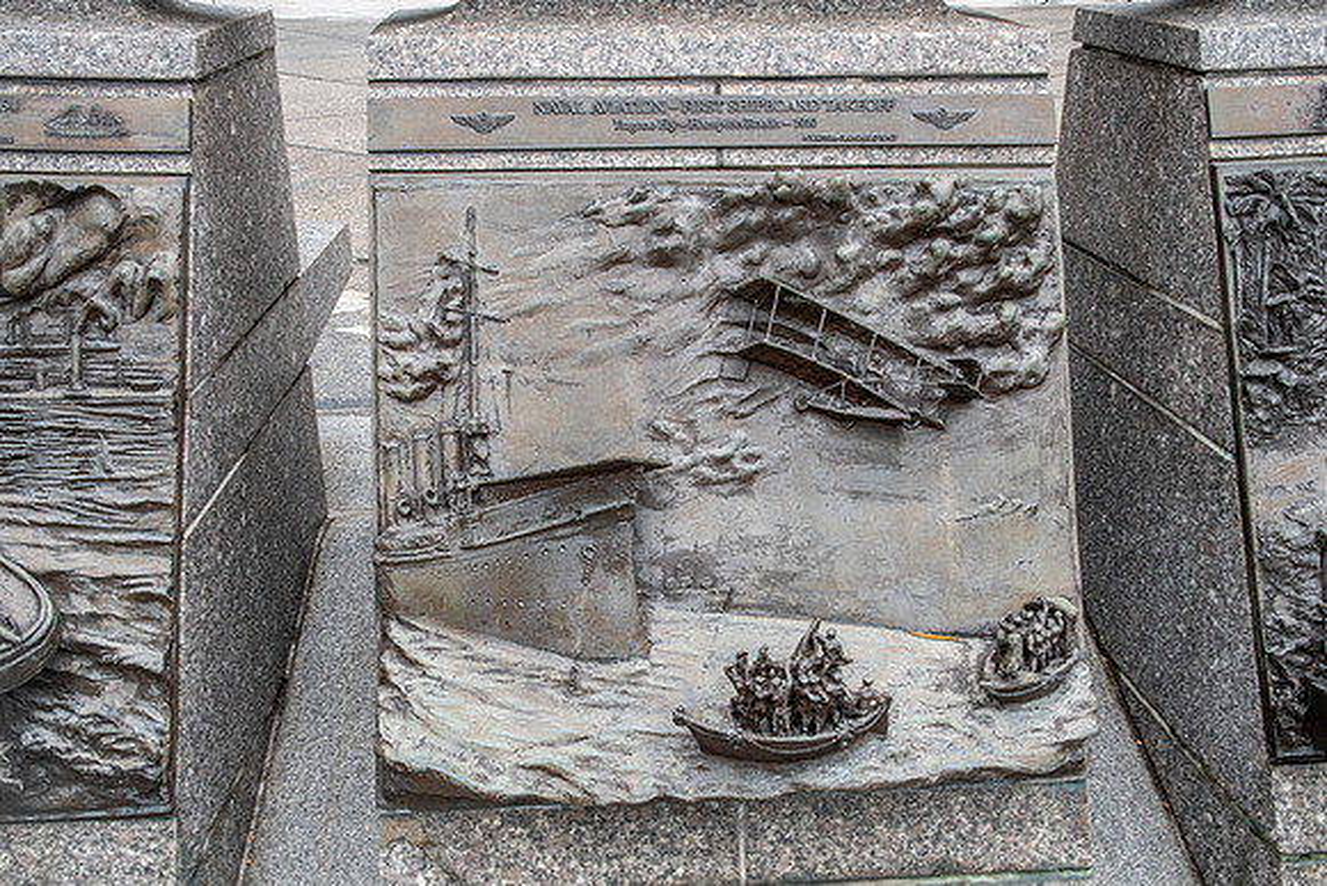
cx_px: 664
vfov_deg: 36.9
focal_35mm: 36
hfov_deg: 53.1
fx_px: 1327
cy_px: 443
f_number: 13
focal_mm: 24
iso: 400
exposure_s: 1/125
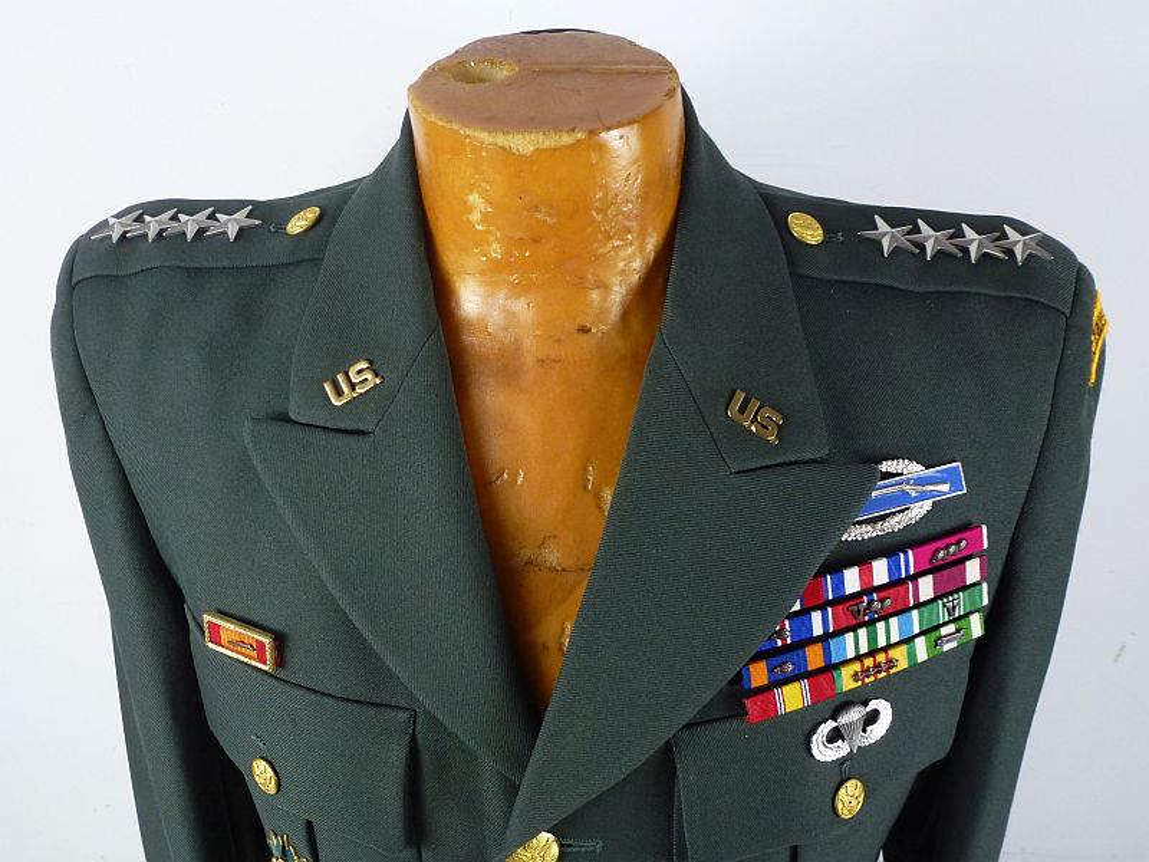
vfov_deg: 46.8
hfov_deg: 60.0
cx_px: 574
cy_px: 431
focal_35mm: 30
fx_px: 996
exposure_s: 1/60
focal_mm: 5.4
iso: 200
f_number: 3.5
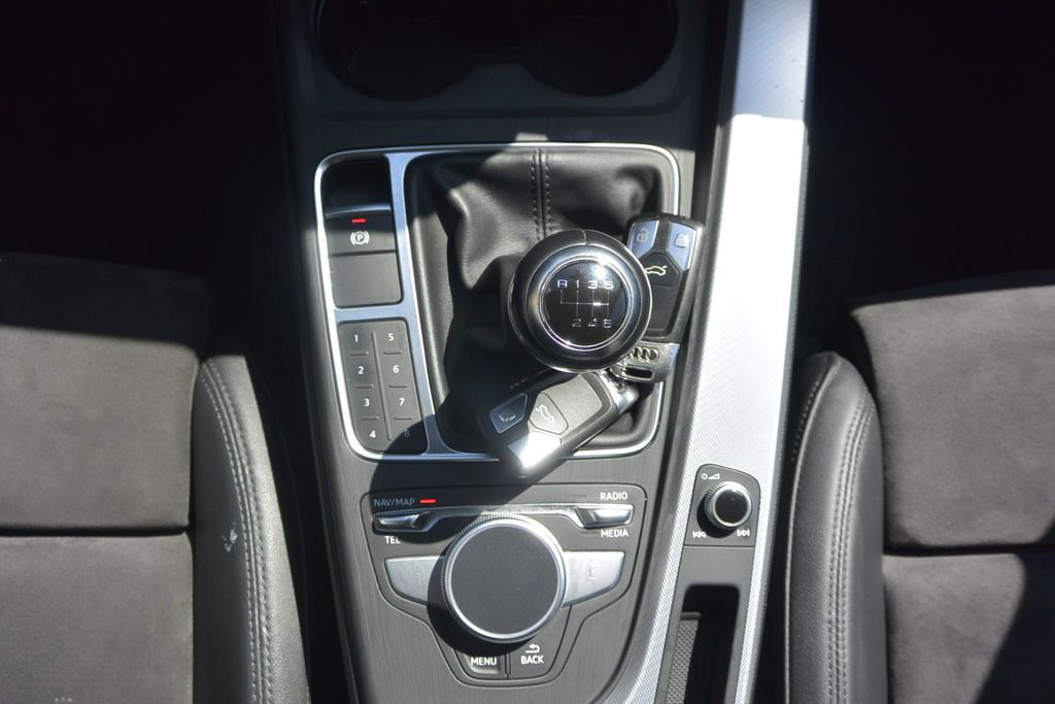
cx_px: 528
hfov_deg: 53.1
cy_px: 352
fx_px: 1055
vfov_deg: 36.9
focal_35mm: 36
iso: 160
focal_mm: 13.6
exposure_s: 1/640
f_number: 4.5
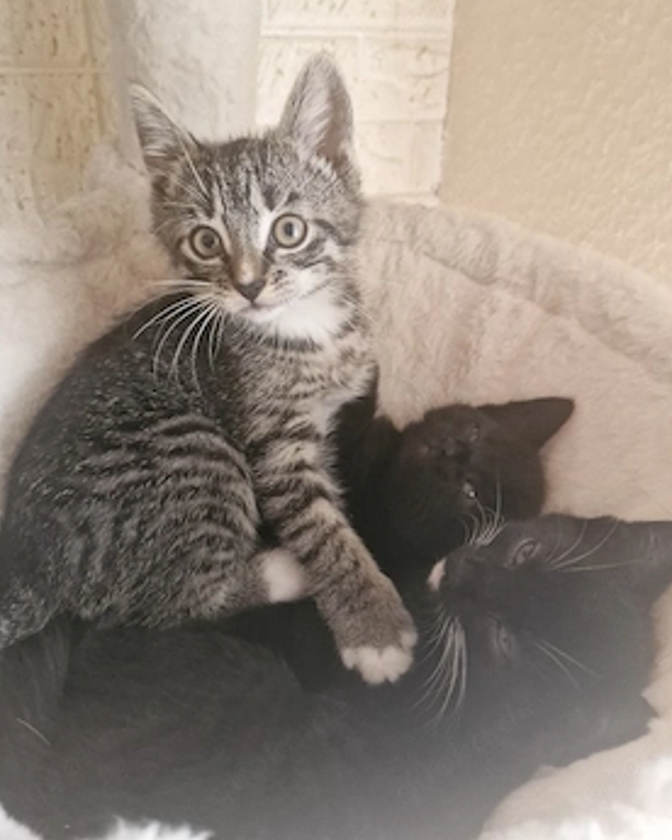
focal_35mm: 26
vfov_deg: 66.0
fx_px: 646
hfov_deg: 54.9
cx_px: 331
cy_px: 397
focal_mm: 5.54
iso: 640
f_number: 1.8
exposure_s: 1/50
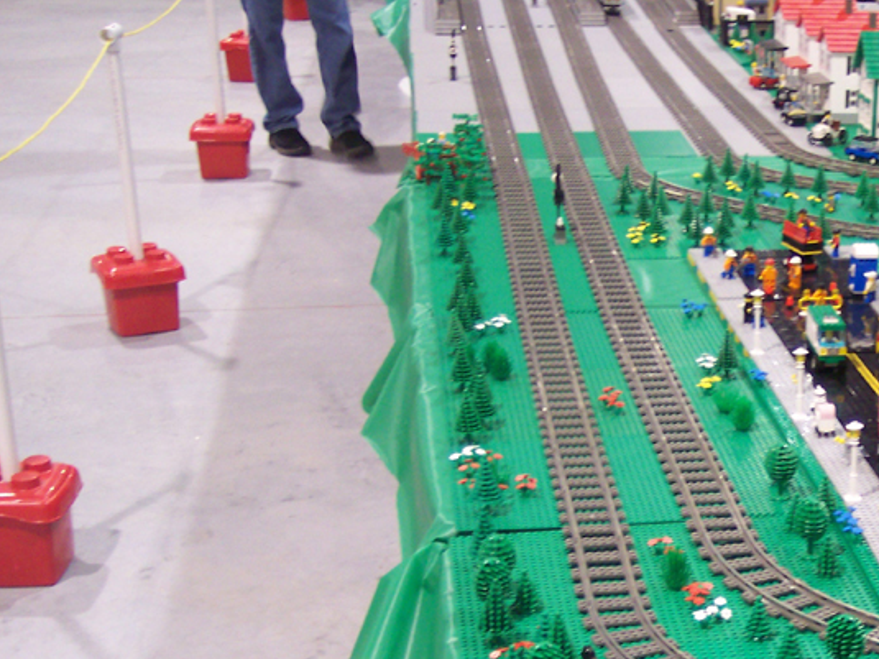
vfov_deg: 20.4
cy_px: 558
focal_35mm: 71
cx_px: 810
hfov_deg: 26.4
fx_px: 1802
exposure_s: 1/10
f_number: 2.8
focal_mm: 8
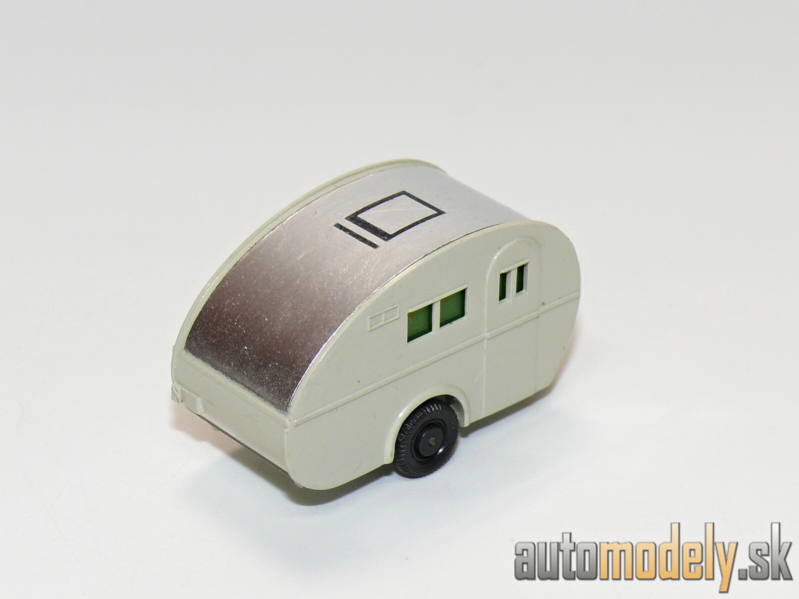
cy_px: 300
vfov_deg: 11.9
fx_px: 2885
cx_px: 400
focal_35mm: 125
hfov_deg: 15.8
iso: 100
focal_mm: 14.8
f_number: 4
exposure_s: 1/30
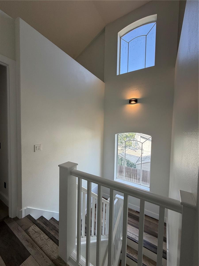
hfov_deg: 85.7
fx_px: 107
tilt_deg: -2.4
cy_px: 133
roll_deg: -2.2
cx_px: 100
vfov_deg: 102.1
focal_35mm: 14
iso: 160
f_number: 2.2
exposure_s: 1/120
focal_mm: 2.22
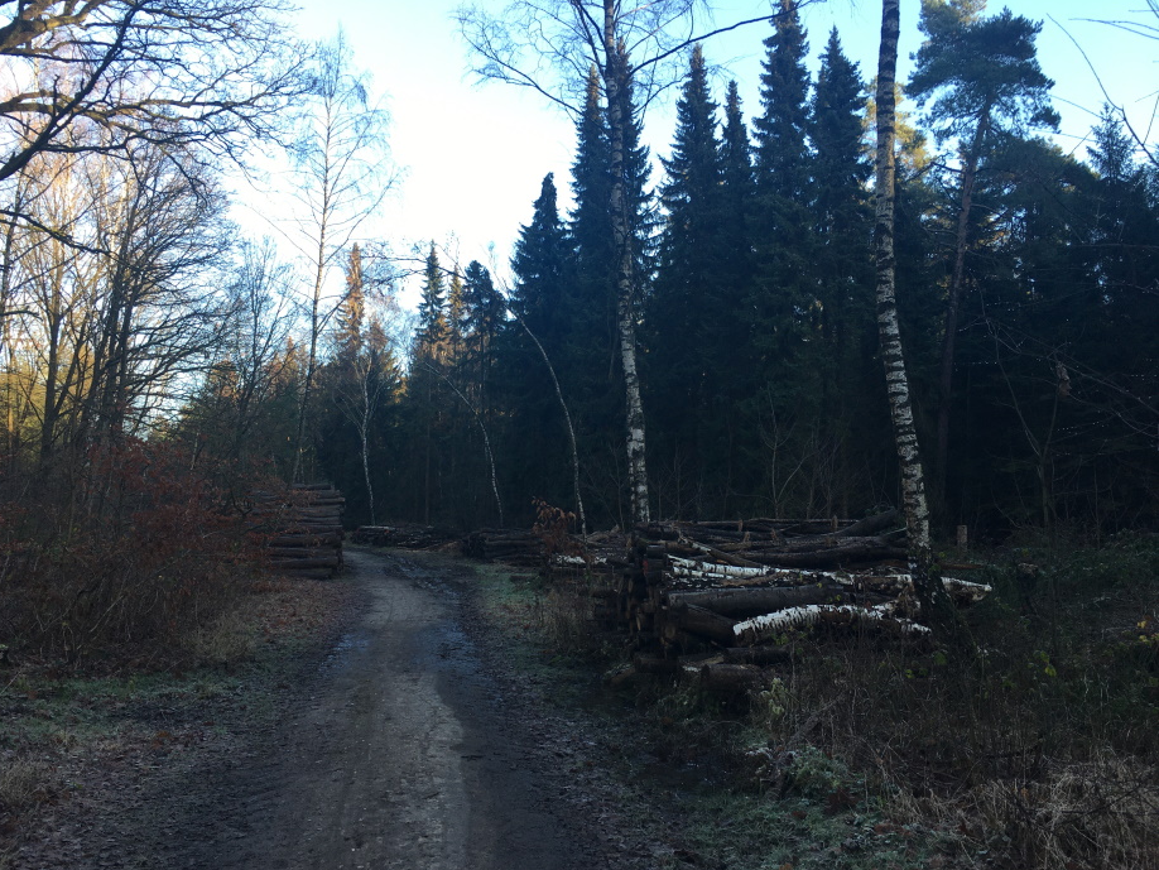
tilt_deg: +5.5
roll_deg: -0.6
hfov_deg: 59.9
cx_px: 561
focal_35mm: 30
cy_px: 443
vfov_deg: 46.8
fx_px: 1005
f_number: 2.2
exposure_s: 1/120
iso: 25
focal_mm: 4.15
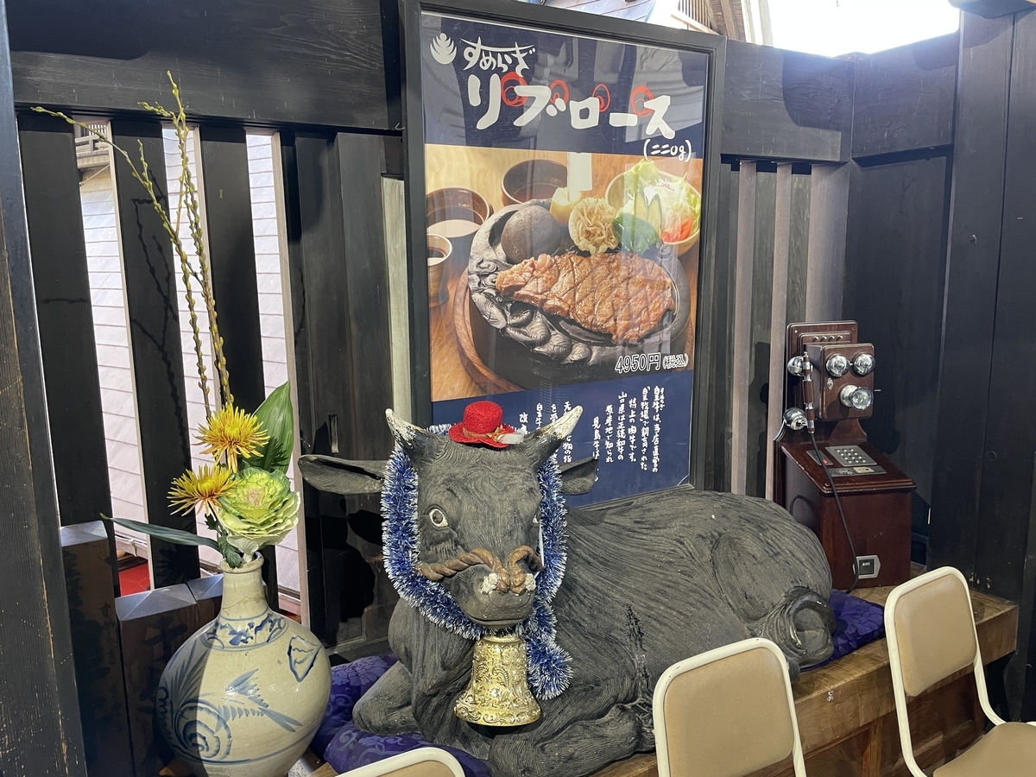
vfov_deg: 53.1
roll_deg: +0.8
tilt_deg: -9.9
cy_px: 388
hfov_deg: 67.3
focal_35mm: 26
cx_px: 518
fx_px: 778
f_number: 1.6
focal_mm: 4.2
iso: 160
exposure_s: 1/60
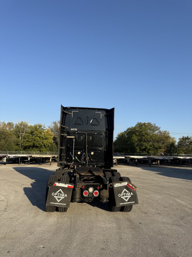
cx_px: 96
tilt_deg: +9.0
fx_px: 177
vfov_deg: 71.6
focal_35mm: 24
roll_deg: -2.3
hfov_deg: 56.8
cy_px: 128
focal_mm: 6.76
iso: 80
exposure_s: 1/2907
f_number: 1.78
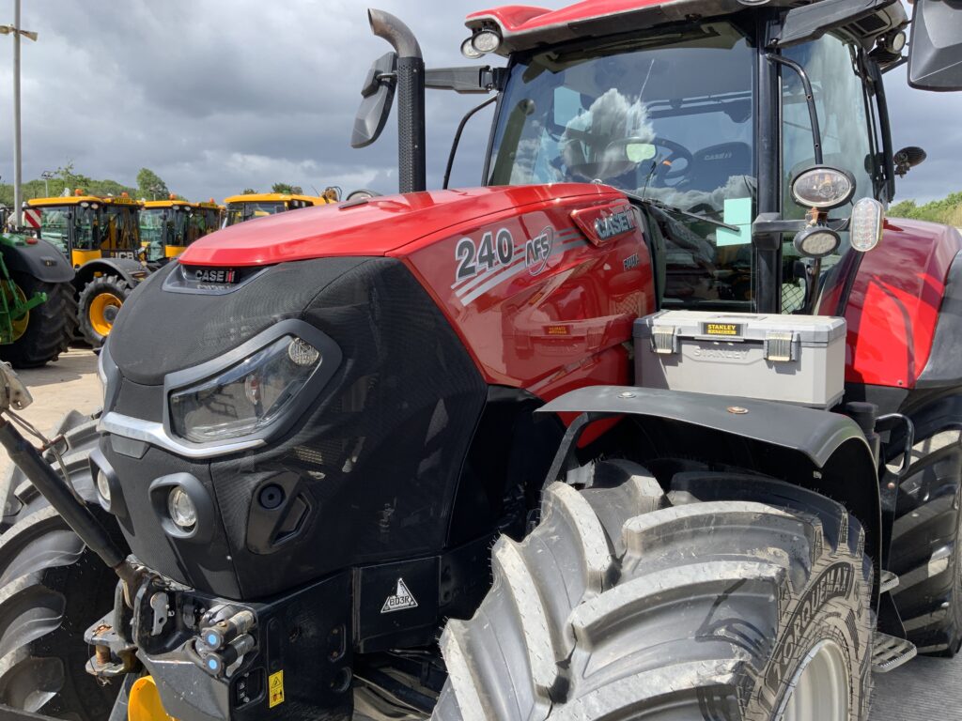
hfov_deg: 61.7
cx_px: 481
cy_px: 360
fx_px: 806
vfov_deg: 48.2
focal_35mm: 29
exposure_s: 1/883
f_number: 1.8
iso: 16
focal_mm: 3
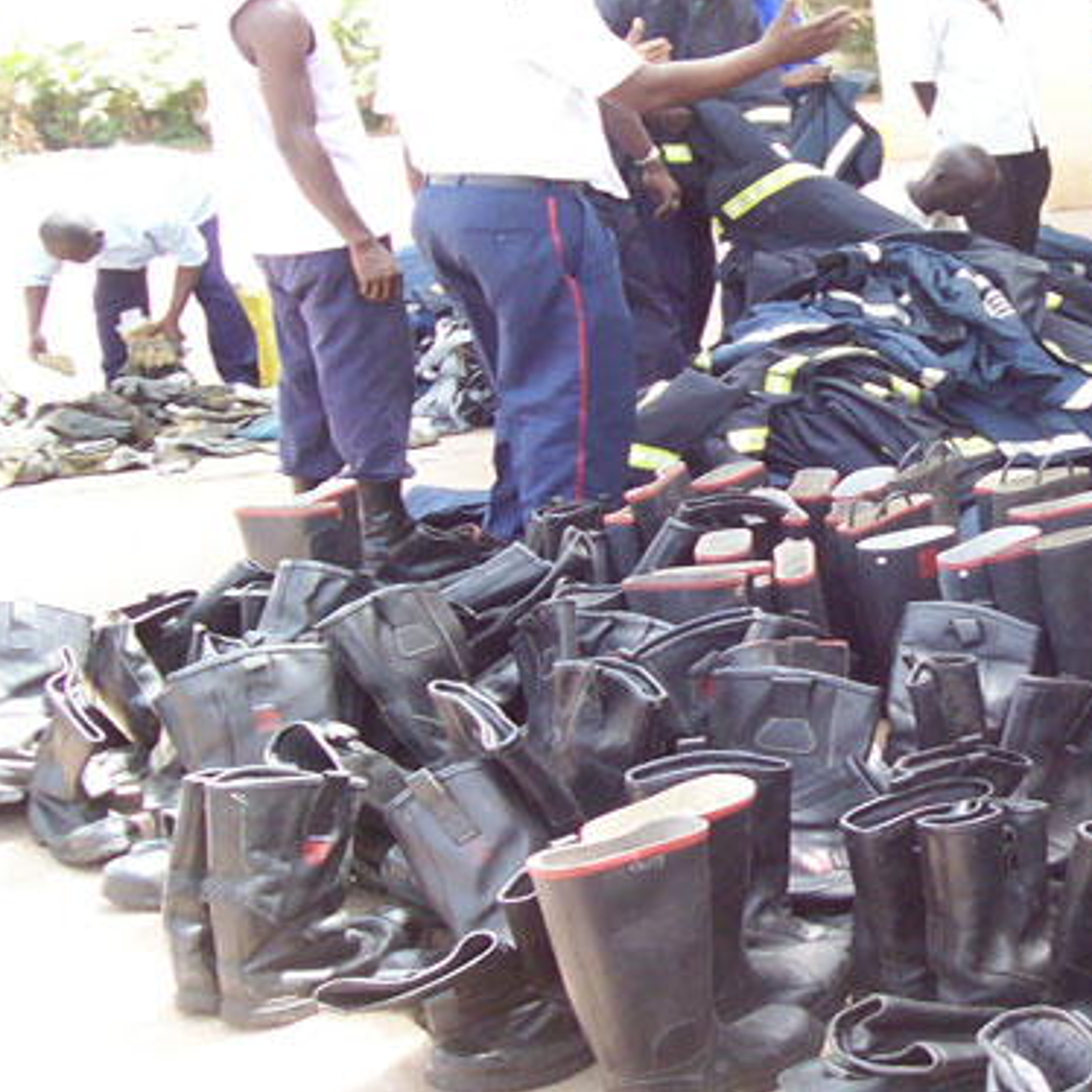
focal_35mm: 51
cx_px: 844
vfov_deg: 33.4
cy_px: 511
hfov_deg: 32.6
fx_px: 1820
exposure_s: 1/95.6
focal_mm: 6
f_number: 2.7
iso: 80
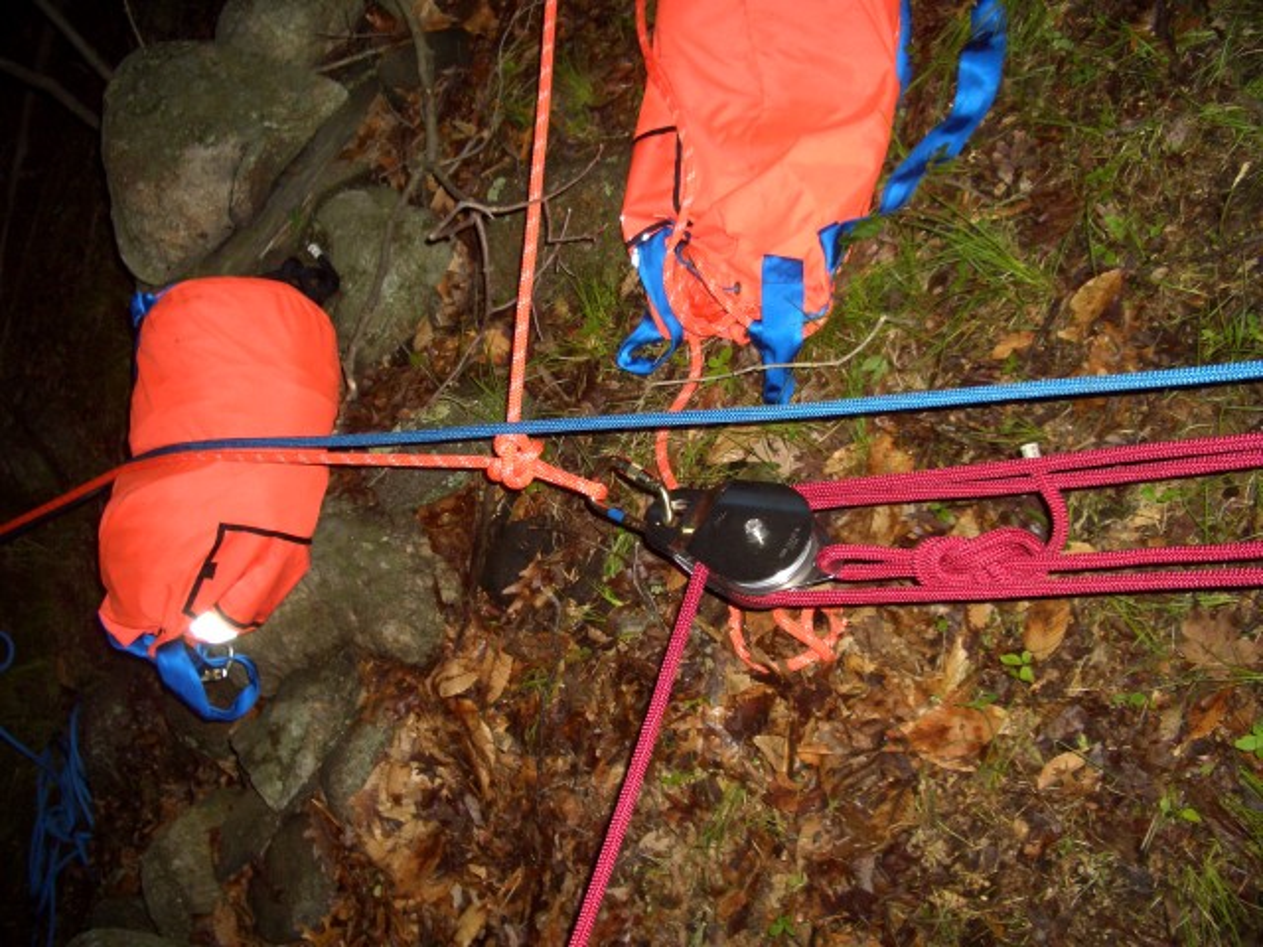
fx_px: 1277
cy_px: 474
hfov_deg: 52.6
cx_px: 632
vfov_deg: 40.7
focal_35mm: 35
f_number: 2.6
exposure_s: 1/60
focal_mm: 5.8
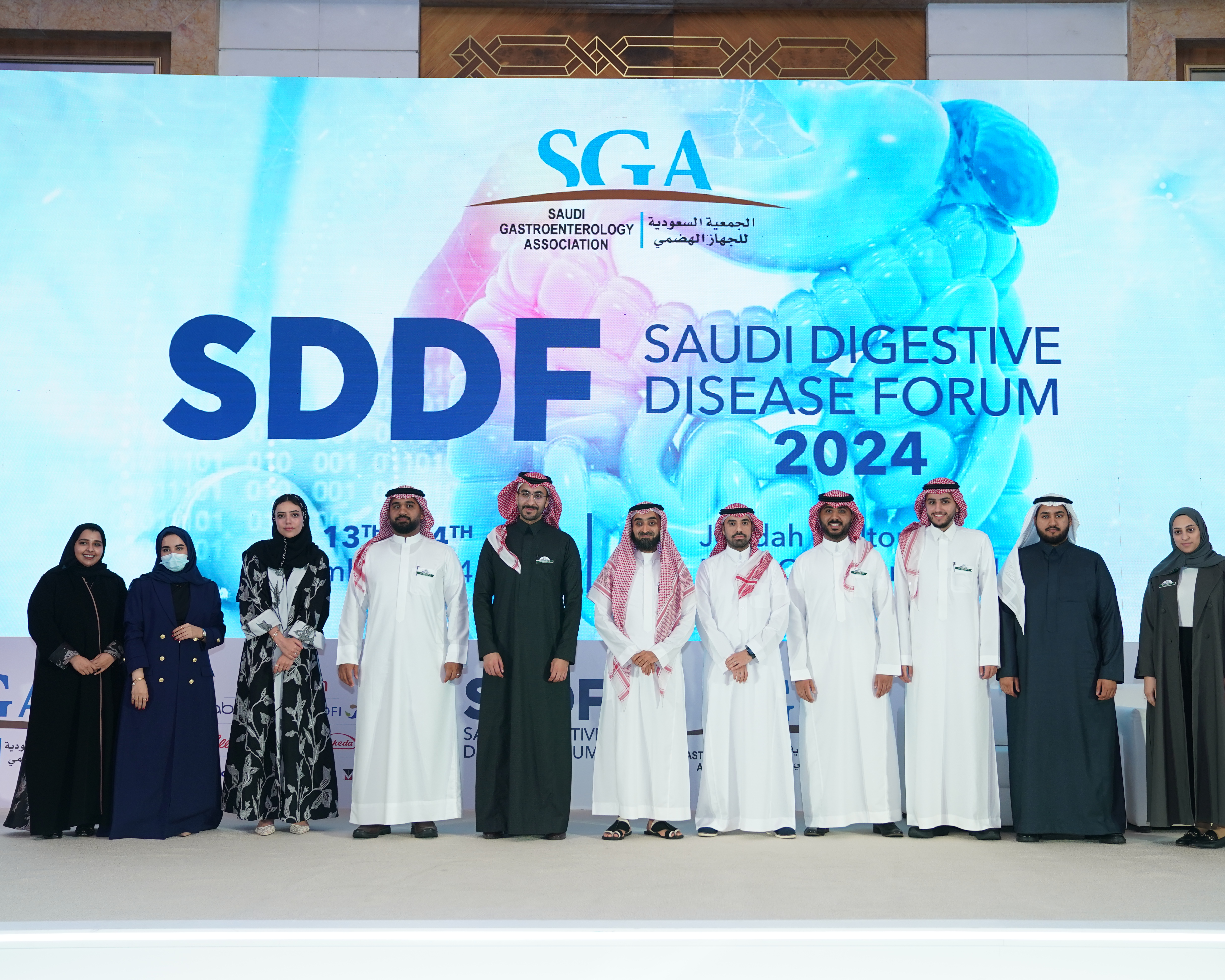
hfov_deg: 46.8
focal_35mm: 39
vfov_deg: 38.2
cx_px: 653
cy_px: 497
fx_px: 1414
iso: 800
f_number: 3.5
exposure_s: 1/125
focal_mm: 34
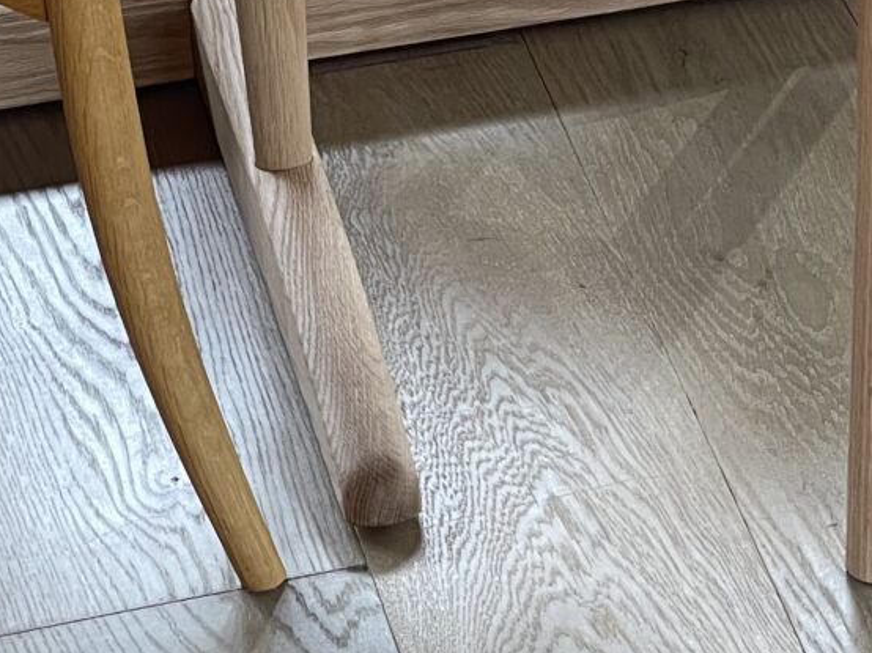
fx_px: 5590
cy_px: -22
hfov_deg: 8.8
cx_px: 1088
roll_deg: +0.1
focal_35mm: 222
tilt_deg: -30.8
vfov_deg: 6.7
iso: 100
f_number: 2.2
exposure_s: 1/60
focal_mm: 7.5
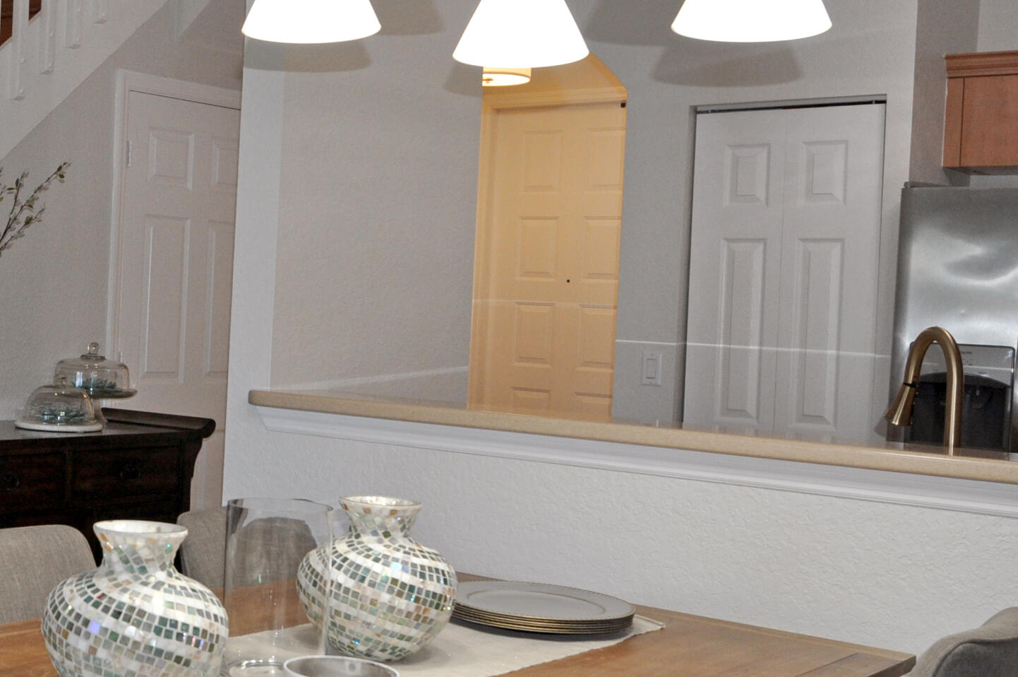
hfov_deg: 34.8
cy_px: 317
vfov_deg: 25.4
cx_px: 54
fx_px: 1498
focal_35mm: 53
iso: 500
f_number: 4
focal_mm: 17
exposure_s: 1/125
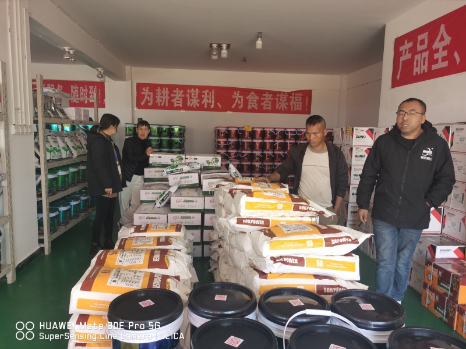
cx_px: 233
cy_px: 174
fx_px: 363
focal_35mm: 27
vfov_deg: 51.4
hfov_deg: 65.3
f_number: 1.6
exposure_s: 1/100
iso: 80
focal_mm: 5.56
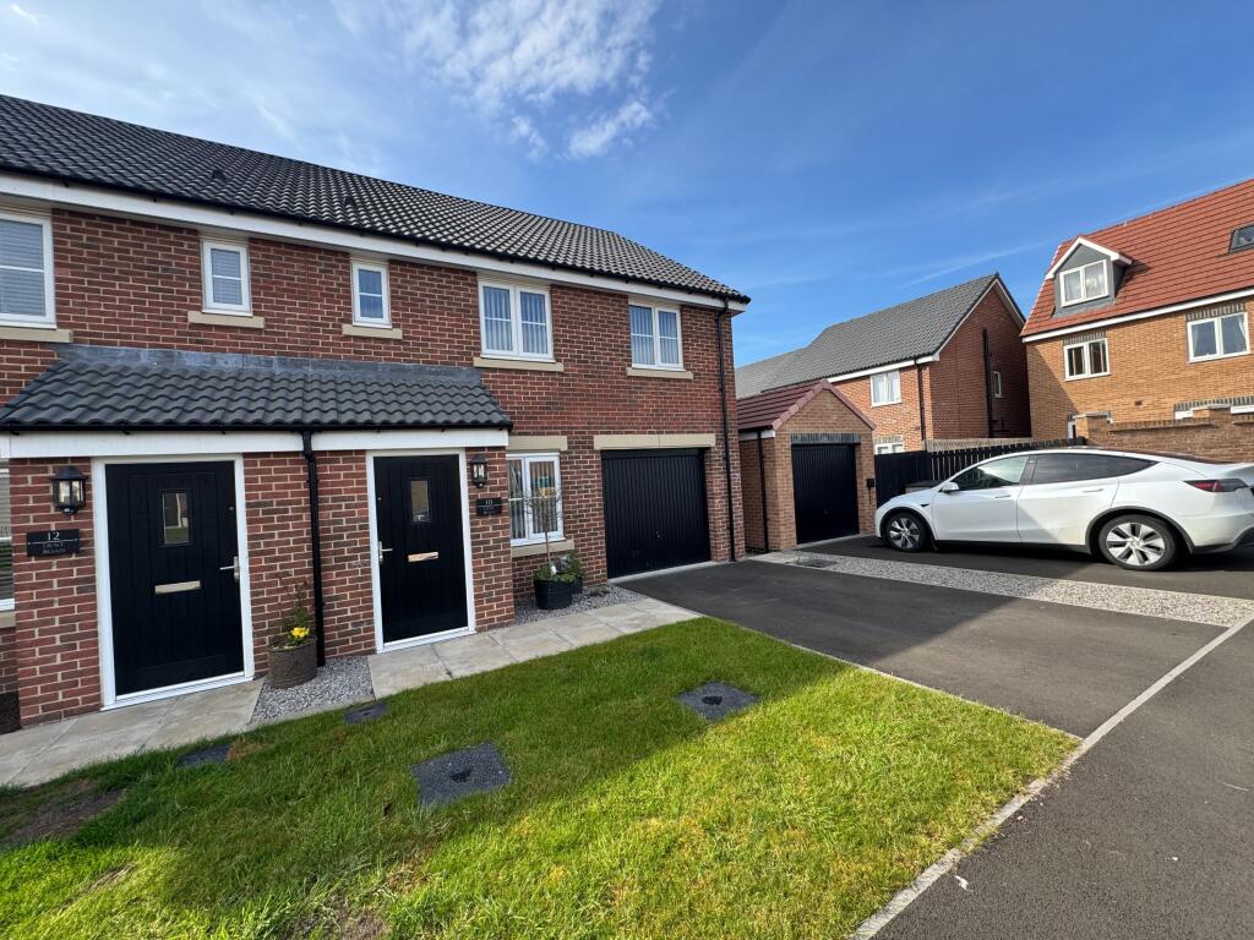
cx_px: 627
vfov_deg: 85.7
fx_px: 507
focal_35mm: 14
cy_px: 470
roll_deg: +3.3
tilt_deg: +1.1
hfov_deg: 102.1
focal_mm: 2.22
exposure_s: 1/518
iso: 40
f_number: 2.2
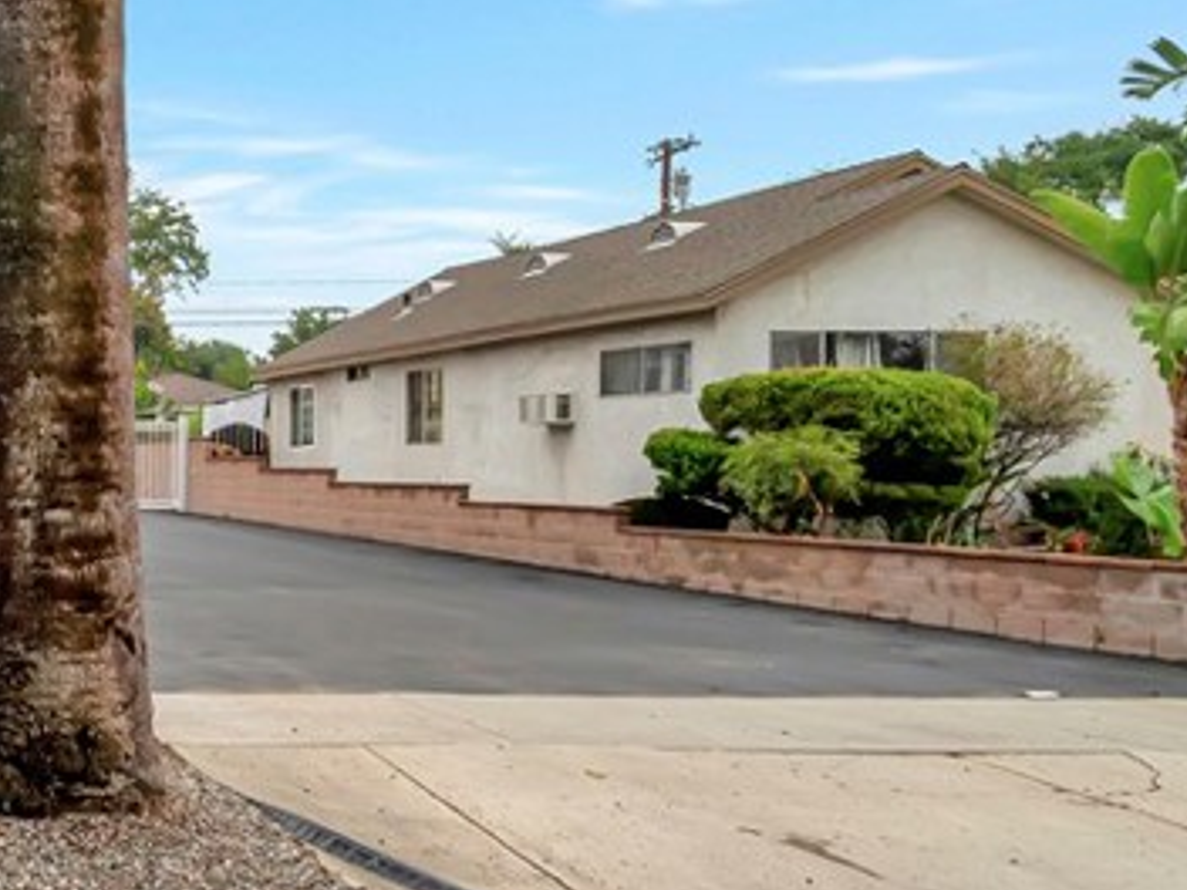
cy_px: 531
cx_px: -243
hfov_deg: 35.2
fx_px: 1440
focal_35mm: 42
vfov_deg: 34.2
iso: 100
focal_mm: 10
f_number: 5.6
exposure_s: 1/640
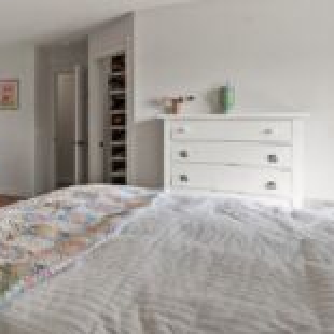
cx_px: -69
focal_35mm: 33
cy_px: 115
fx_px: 360
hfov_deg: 37.4
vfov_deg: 49.0
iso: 200
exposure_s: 1/2.5
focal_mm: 15
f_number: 8
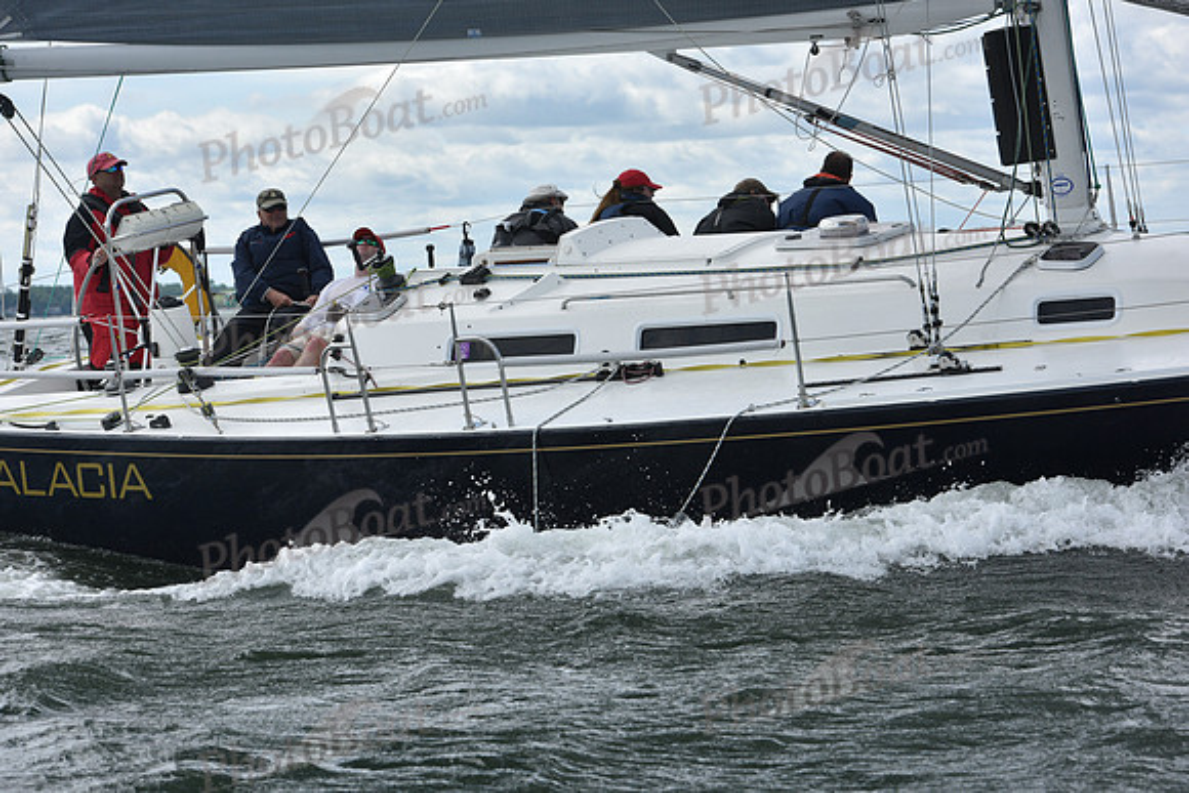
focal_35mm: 102
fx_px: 3369
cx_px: 594
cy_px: 396
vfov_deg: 13.4
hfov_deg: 20.0
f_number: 8
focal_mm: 102
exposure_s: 1/1000
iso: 320
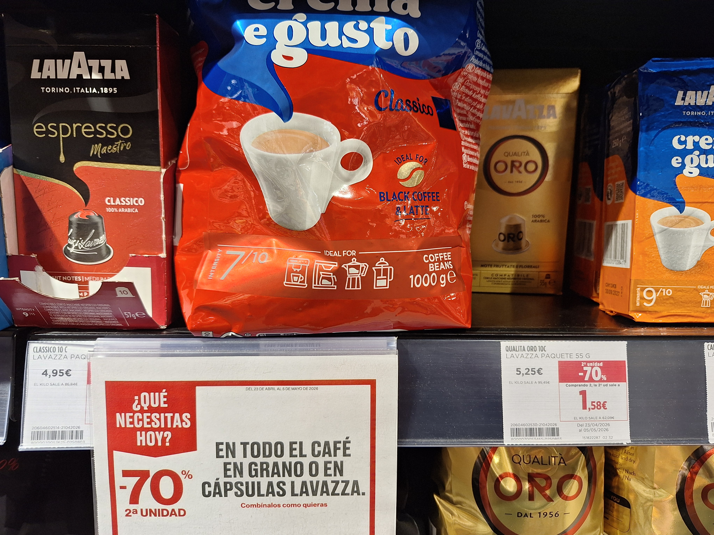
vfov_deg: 58.9
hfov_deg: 73.9
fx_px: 474
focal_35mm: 23
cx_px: 357
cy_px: 268
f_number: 1.8
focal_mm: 5.54
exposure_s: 1/100
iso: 64
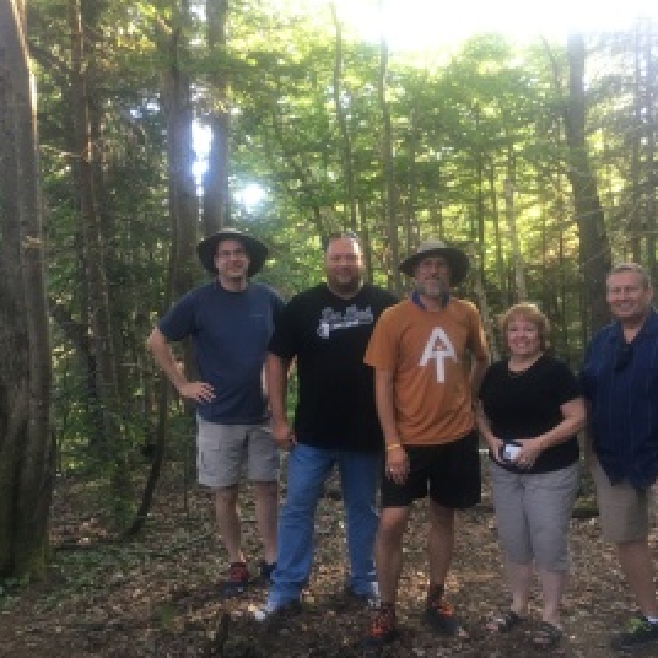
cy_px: 331
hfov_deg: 47.2
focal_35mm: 35
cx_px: 358
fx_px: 753
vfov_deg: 47.2
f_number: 2.2
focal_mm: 4.15
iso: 125
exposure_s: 1/30
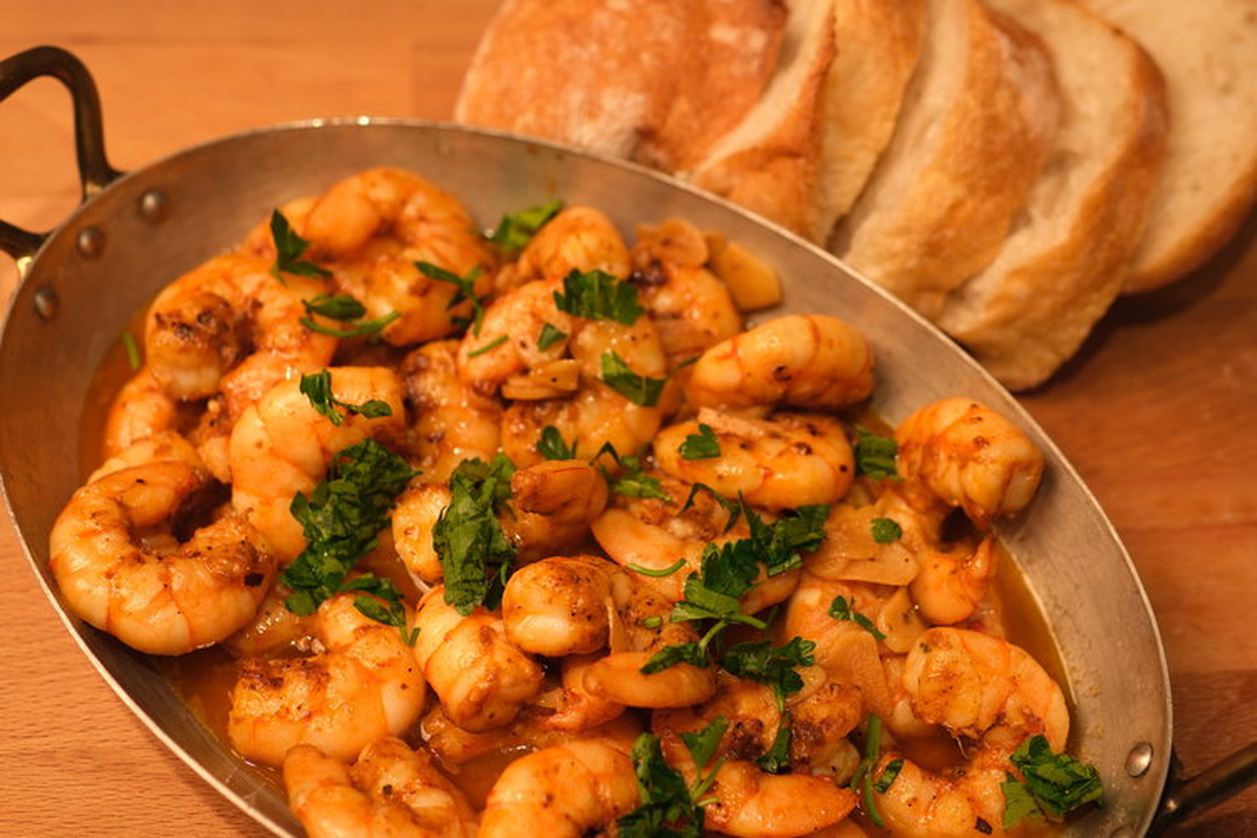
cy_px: 419
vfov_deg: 29.9
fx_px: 1571
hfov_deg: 43.6
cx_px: 628
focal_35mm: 45
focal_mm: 30
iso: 125
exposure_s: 1/110
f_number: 2.8
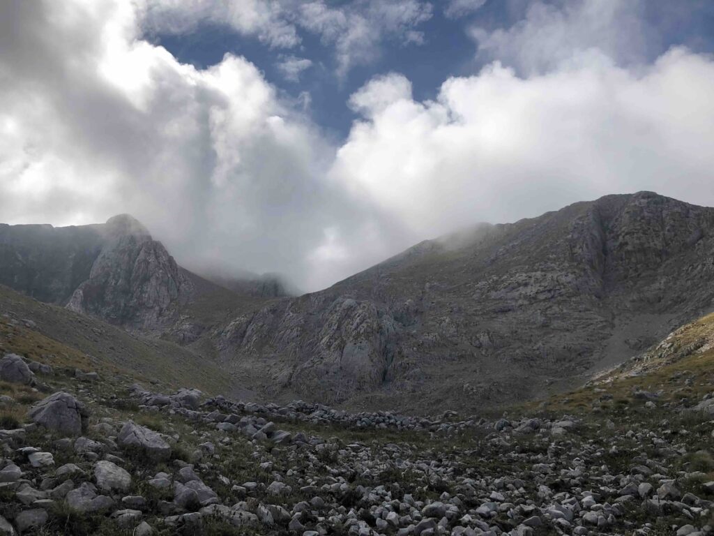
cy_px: 268
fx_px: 578
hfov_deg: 63.4
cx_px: 357
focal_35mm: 28
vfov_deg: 49.7
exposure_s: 1/6944
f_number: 1.8
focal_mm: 3.99
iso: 25
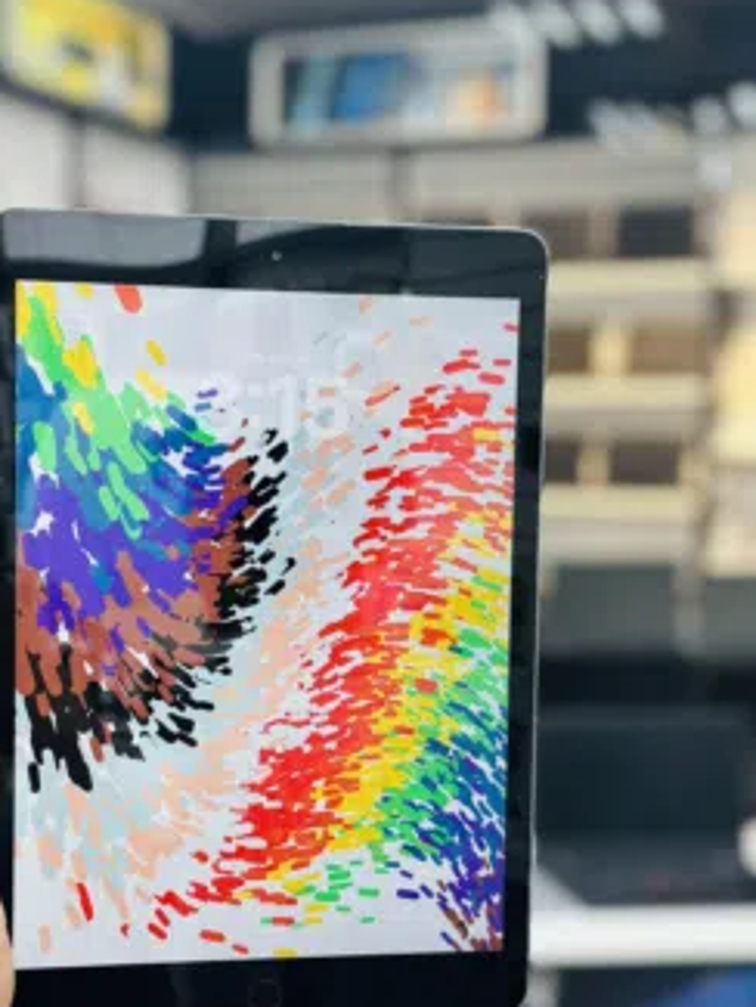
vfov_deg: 32.6
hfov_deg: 24.8
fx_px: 1717
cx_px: 304
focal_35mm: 59
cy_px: 576
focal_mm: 6.86
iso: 80
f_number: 1.78
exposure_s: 1/308
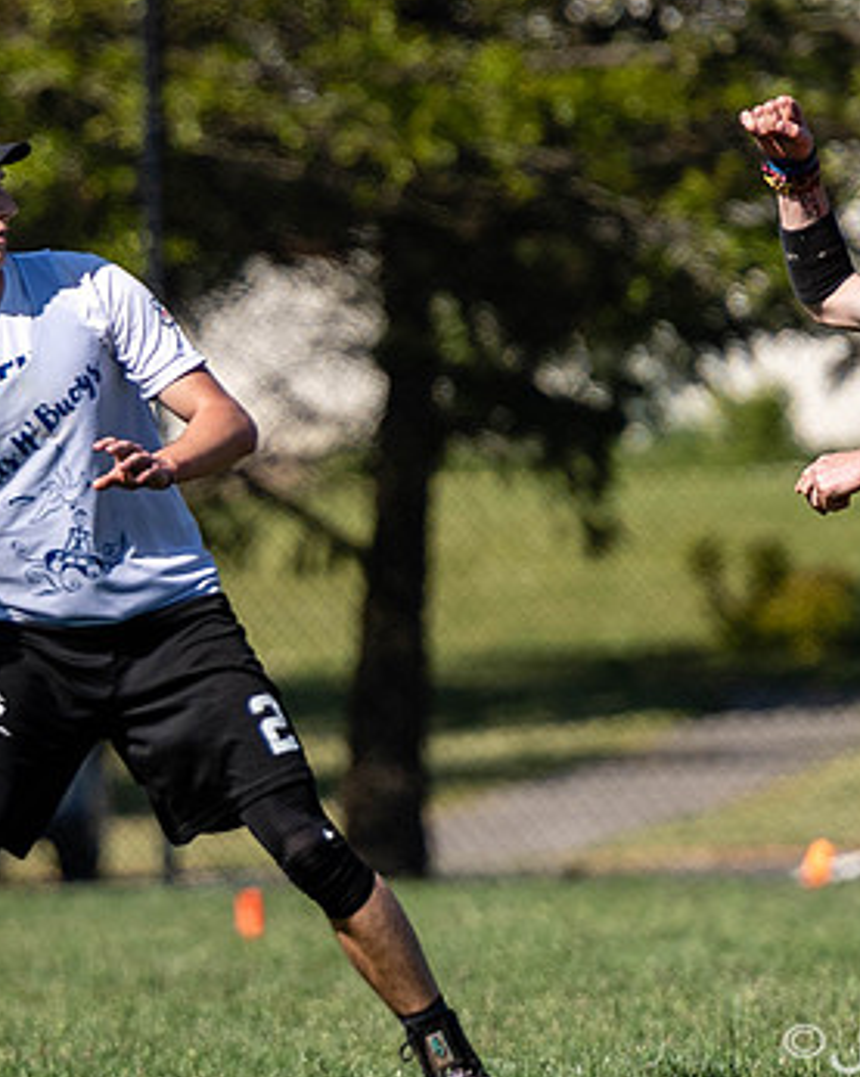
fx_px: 32049
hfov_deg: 1.5
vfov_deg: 1.9
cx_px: 60
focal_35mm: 1006
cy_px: 609
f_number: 2.8
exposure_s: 1/3200
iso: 100
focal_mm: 200
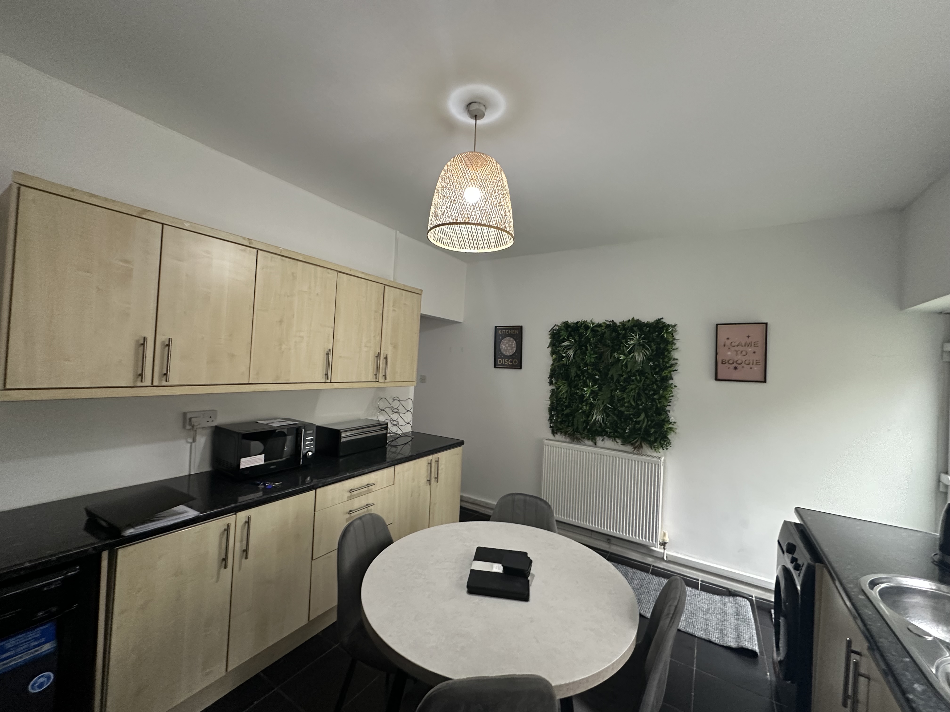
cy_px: 356
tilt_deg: +1.2
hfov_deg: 102.1
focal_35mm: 14
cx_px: 475
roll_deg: -2.6
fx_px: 384
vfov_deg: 85.7
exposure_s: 1/50
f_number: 2.2
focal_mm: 2.22
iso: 320
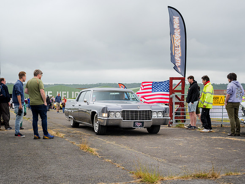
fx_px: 401
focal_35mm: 57
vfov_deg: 25.7
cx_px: 104
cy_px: 107
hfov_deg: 33.9
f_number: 3.5
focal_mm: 22
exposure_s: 1/320
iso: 500
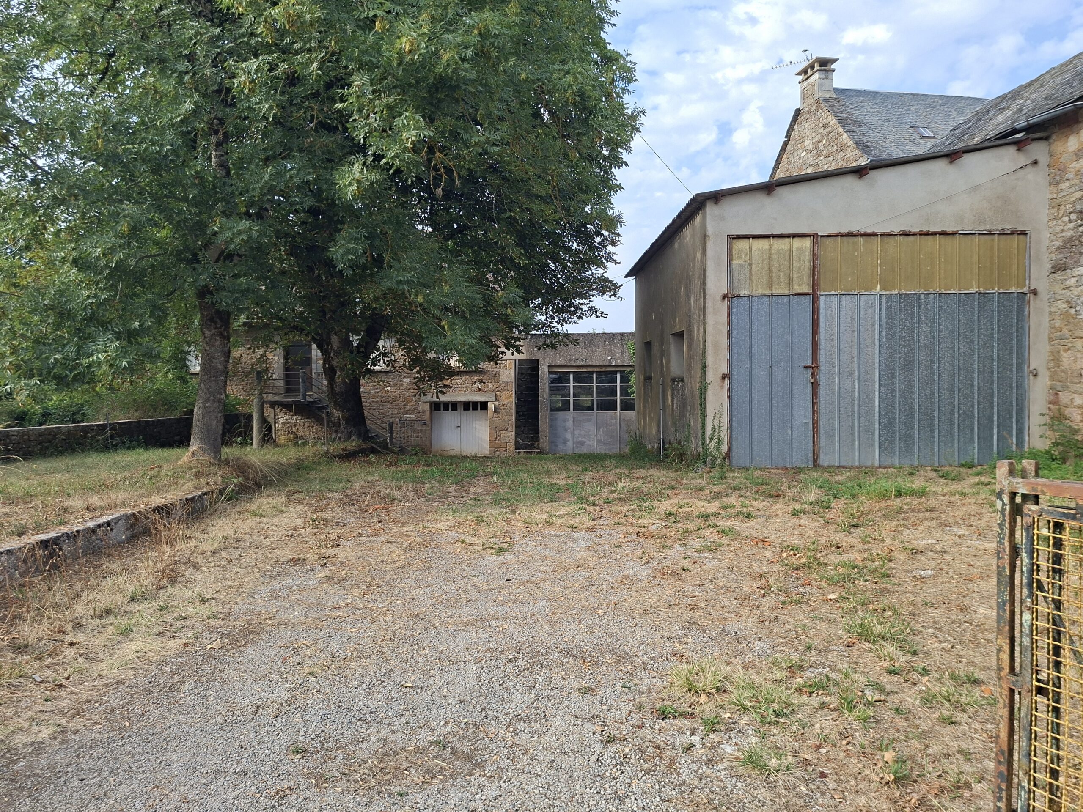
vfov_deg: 58.9
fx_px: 720
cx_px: 542
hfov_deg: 73.9
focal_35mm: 23
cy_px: 406
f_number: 1.8
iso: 50
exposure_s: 1/915
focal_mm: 5.54
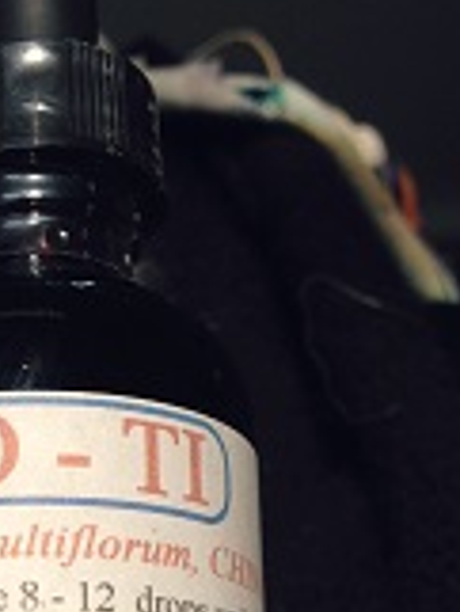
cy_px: 525
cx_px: 61
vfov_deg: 24.7
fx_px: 1362
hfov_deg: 18.9
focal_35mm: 77
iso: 50
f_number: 2.4
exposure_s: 1/525
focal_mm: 4.28
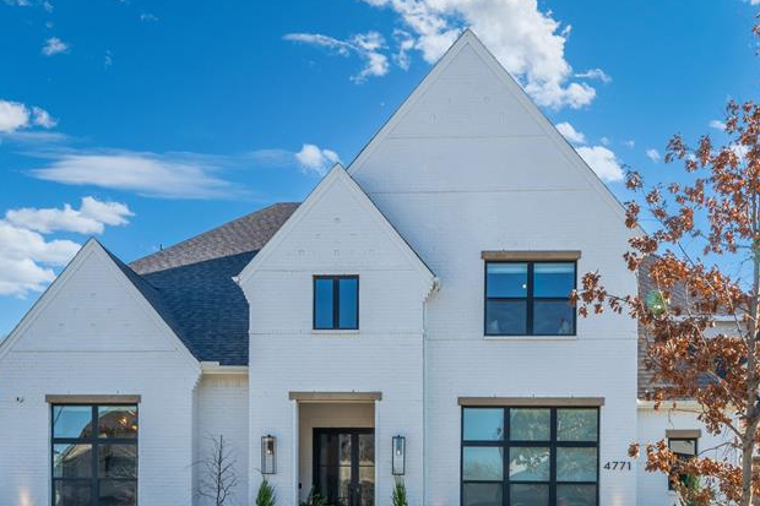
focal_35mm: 38
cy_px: 355
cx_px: 458
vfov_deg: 34.6
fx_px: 802
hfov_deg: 50.4
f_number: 9
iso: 100
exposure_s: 1/500
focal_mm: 23
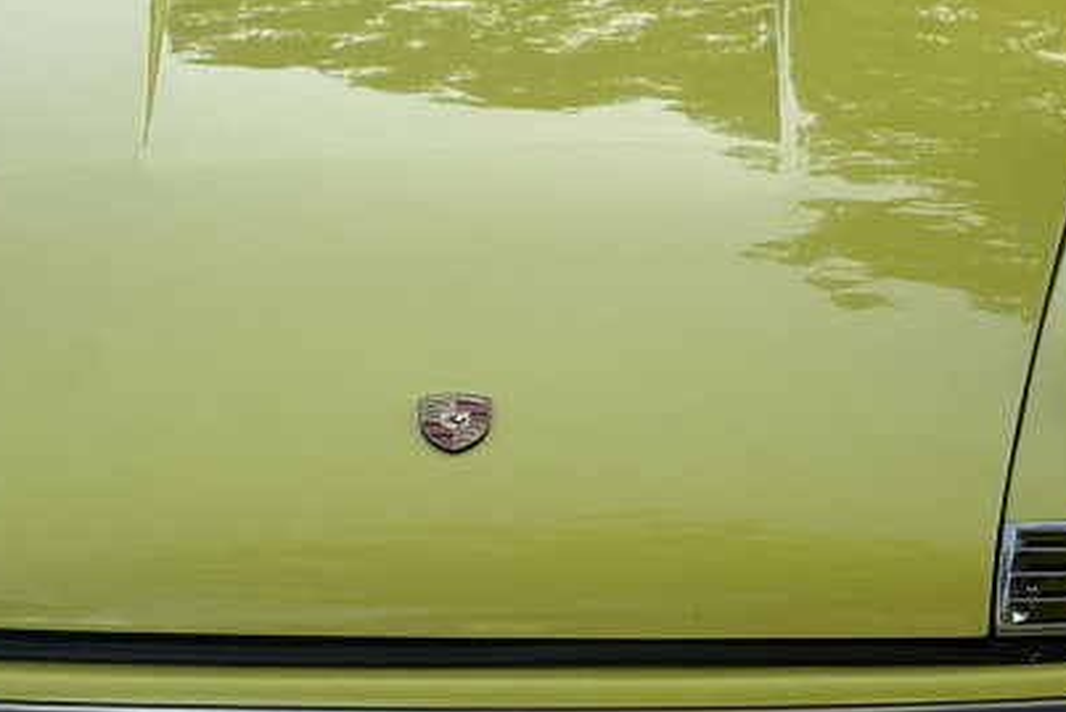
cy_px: 159
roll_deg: +2.5
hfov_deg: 6.5
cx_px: 471
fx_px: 9390
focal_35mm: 317
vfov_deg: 4.3
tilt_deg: -5.4
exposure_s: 1/338
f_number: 2.8
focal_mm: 15.66
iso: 50
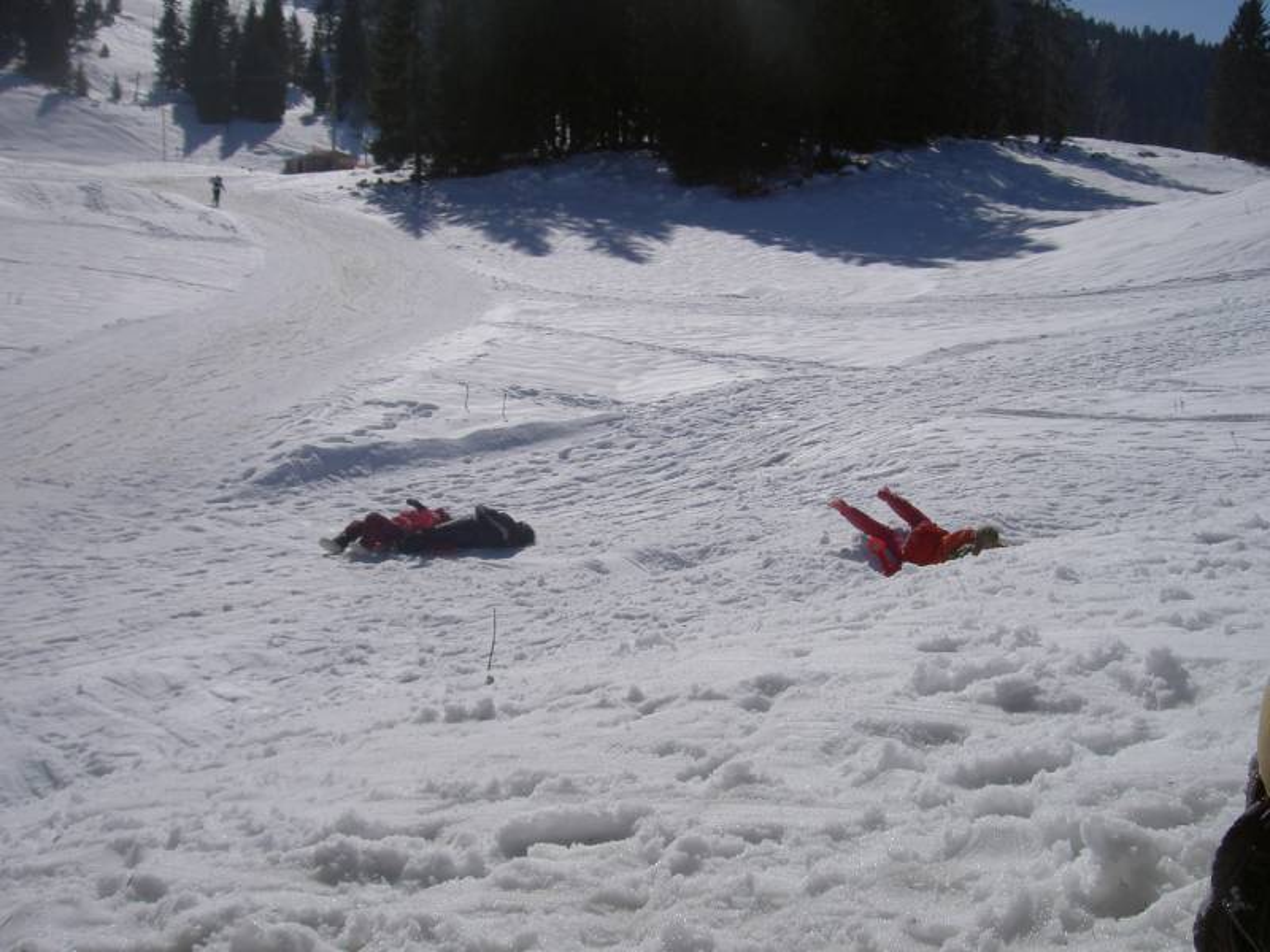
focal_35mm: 39
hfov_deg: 47.9
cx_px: 635
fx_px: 1431
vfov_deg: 36.8
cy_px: 476
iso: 100
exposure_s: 1/2000
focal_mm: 8
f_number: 4.7
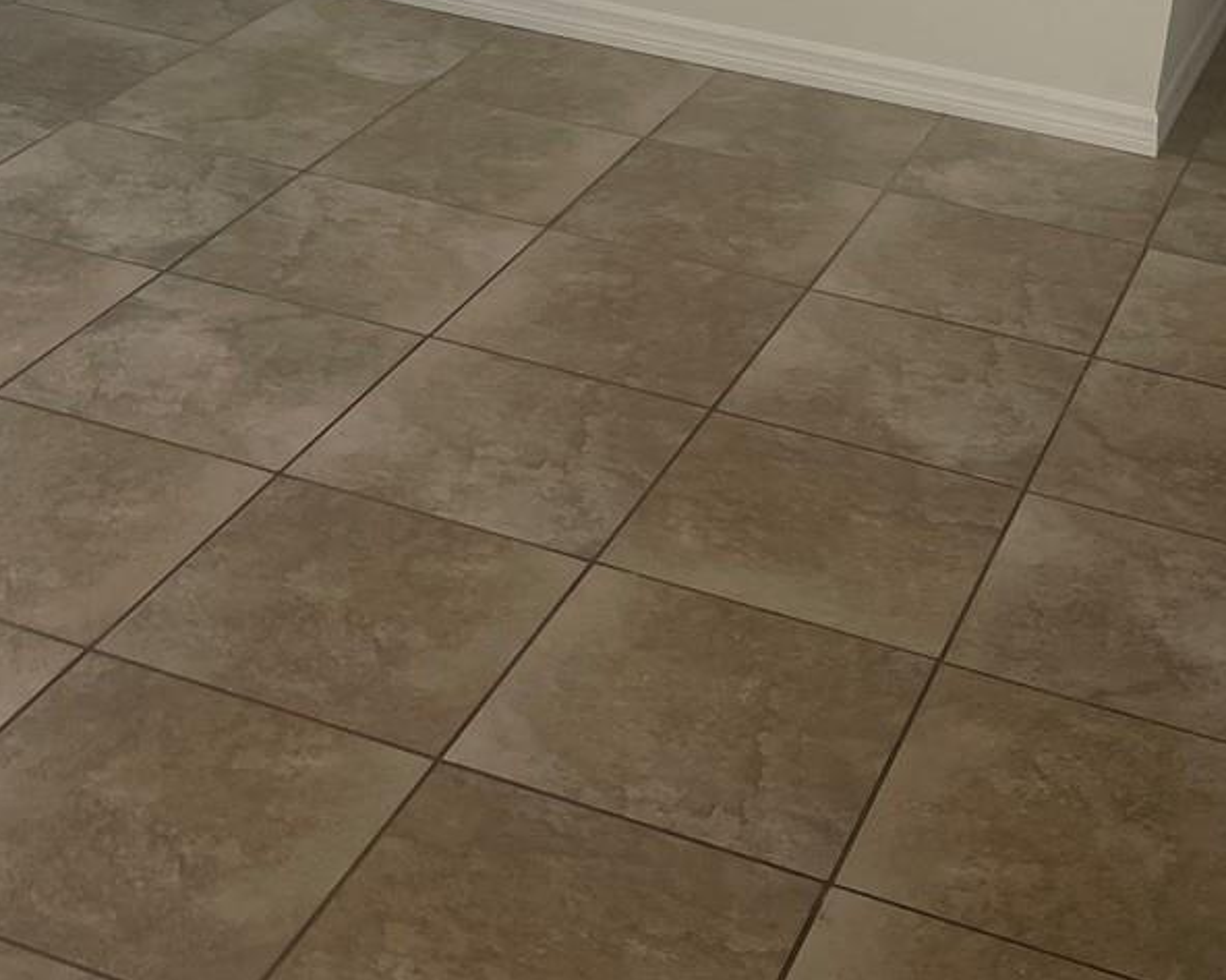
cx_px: 580
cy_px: 6
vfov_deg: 22.3
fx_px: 2394
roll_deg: -4.0
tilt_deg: -19.7
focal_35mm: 66
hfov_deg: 28.7
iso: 125
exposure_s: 1/121
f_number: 1.6
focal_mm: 5.1
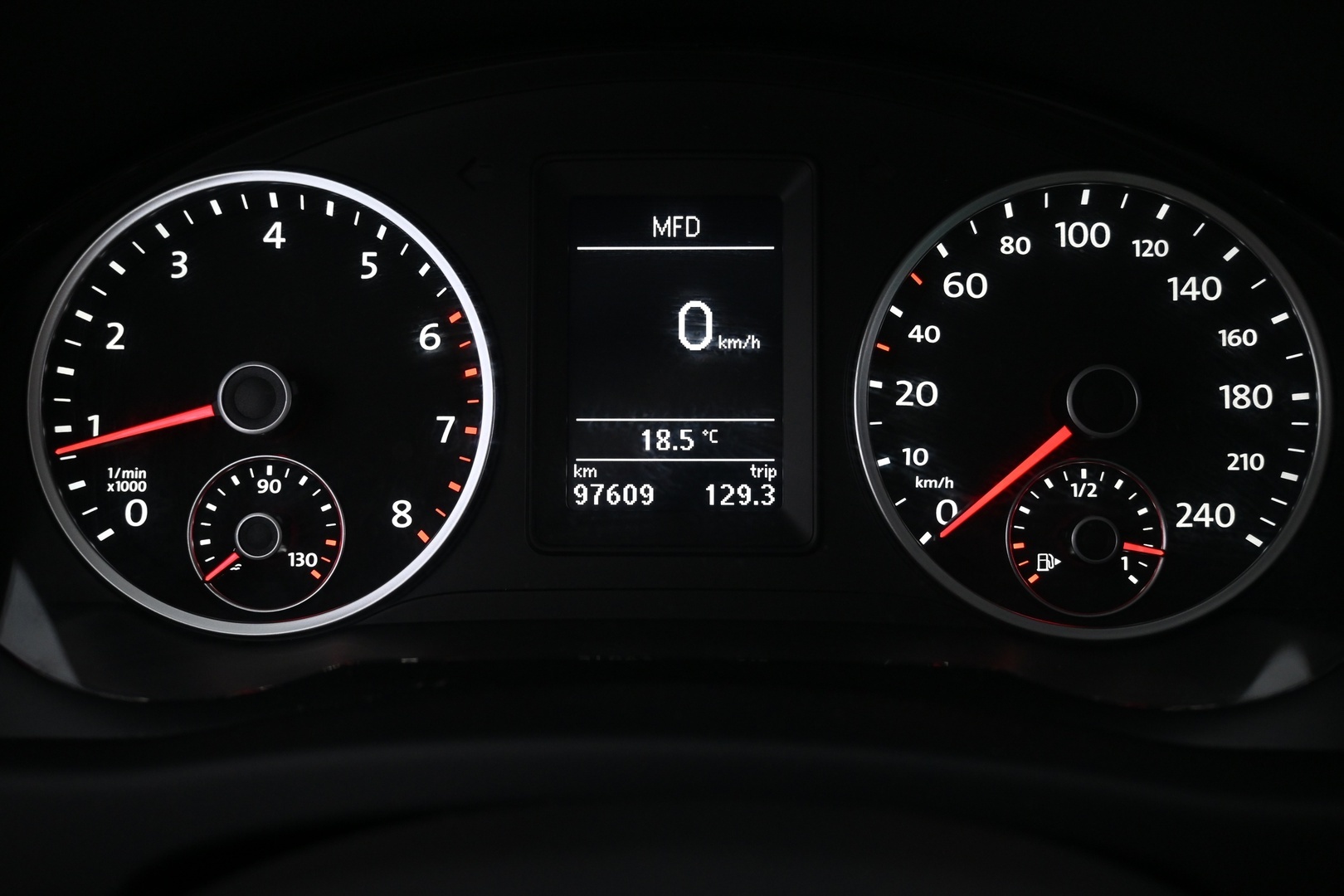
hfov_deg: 58.3
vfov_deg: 40.8
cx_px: 672
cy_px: 448
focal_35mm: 32
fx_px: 1204
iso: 1250
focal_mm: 21.5
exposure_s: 1/30
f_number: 4
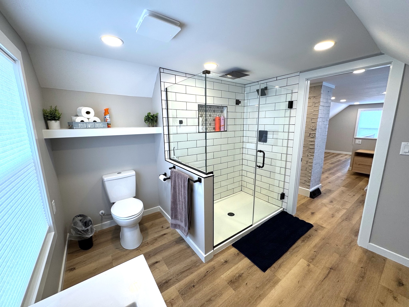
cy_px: 154
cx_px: 204
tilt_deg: -10.8
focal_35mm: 14
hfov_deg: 102.1
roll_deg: +0.3
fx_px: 165
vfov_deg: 85.7
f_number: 2.2
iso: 125
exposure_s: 1/120
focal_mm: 2.22
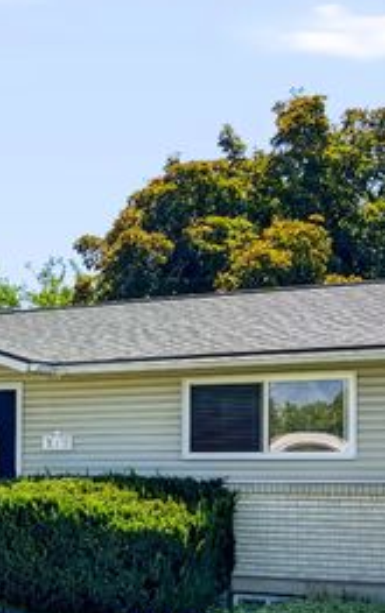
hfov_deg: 18.1
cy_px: 455
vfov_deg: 30.1
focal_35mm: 67
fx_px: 1122
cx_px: -121
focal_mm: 5.7
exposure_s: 1/3704
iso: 50
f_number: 1.5
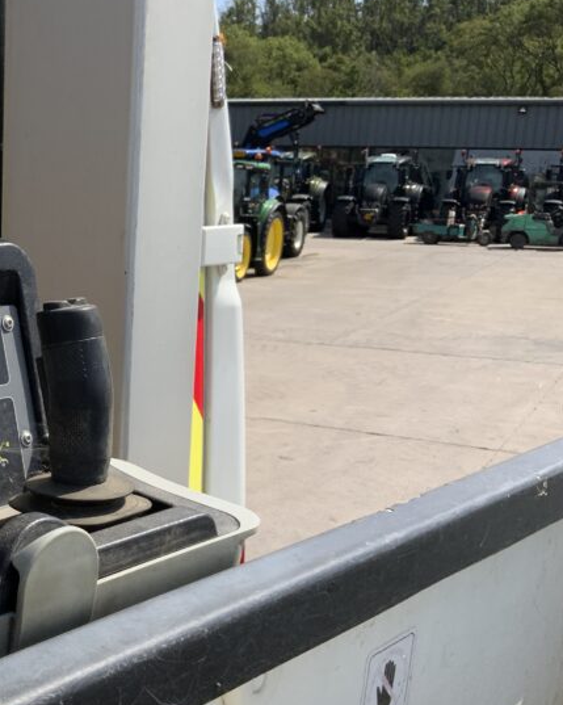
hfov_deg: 25.9
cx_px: -64
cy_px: 424
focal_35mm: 54
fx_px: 1126
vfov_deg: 34.6
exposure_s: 1/1675
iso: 16
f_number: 1.8
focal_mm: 3
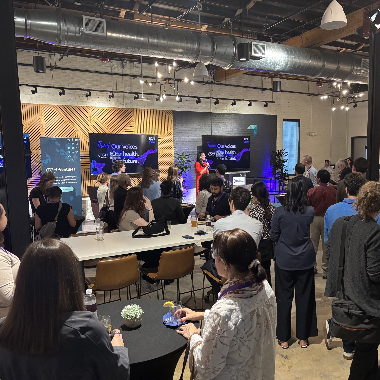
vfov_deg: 52.5
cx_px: 214
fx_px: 385
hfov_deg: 52.4
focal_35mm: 31
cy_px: 192
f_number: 1.6
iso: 400
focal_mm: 5.96
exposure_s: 1/60
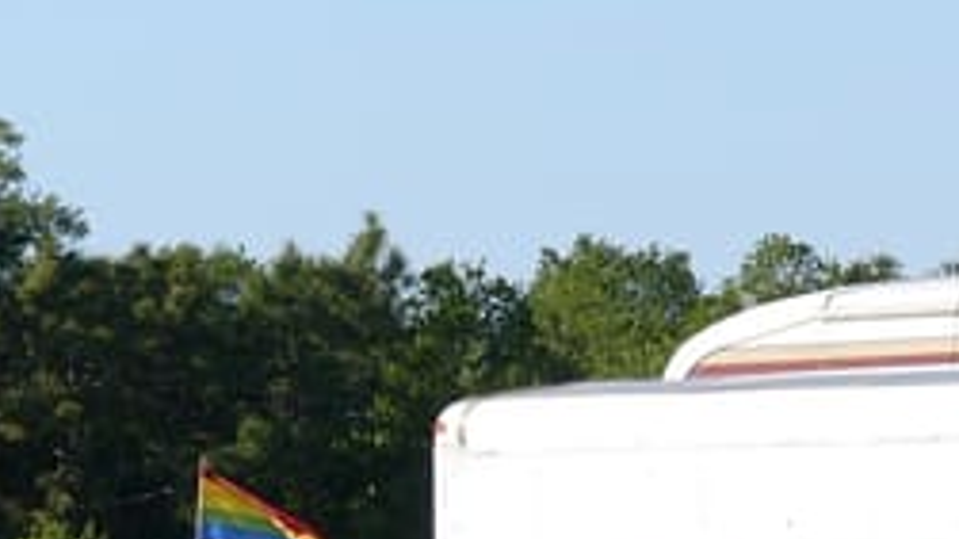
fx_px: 9329
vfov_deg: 3.3
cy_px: 906
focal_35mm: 367
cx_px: 543
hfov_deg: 5.9
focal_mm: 17.4
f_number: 4
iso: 50
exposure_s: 1/500
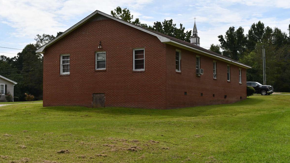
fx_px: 423
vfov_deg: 21.8
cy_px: 77
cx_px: 145
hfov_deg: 37.9
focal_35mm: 55
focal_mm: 35
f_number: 9
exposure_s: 1/320
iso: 100
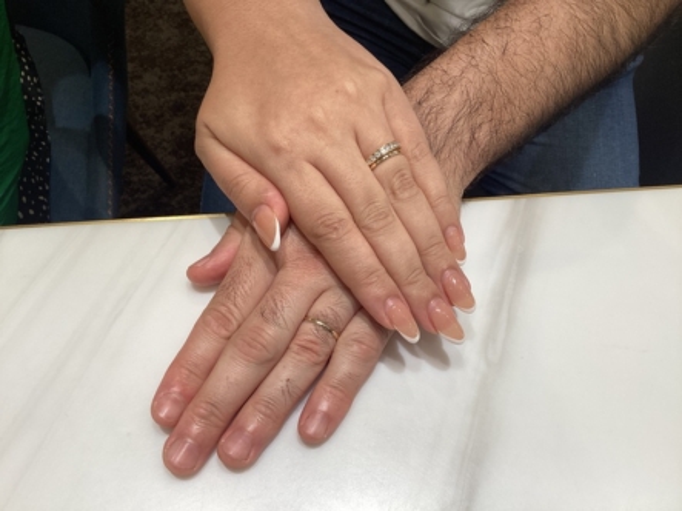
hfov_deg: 58.4
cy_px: 256
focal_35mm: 31
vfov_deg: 45.4
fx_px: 611
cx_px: 341
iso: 32
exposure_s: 1/120
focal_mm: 3.3
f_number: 2.4
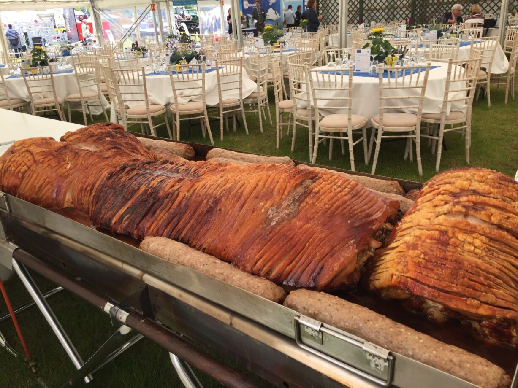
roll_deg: +2.4
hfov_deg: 61.7
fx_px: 434
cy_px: 194
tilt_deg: -21.7
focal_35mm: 29
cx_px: 259
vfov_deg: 48.2
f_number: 2.2
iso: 32
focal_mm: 4.15
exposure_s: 1/341
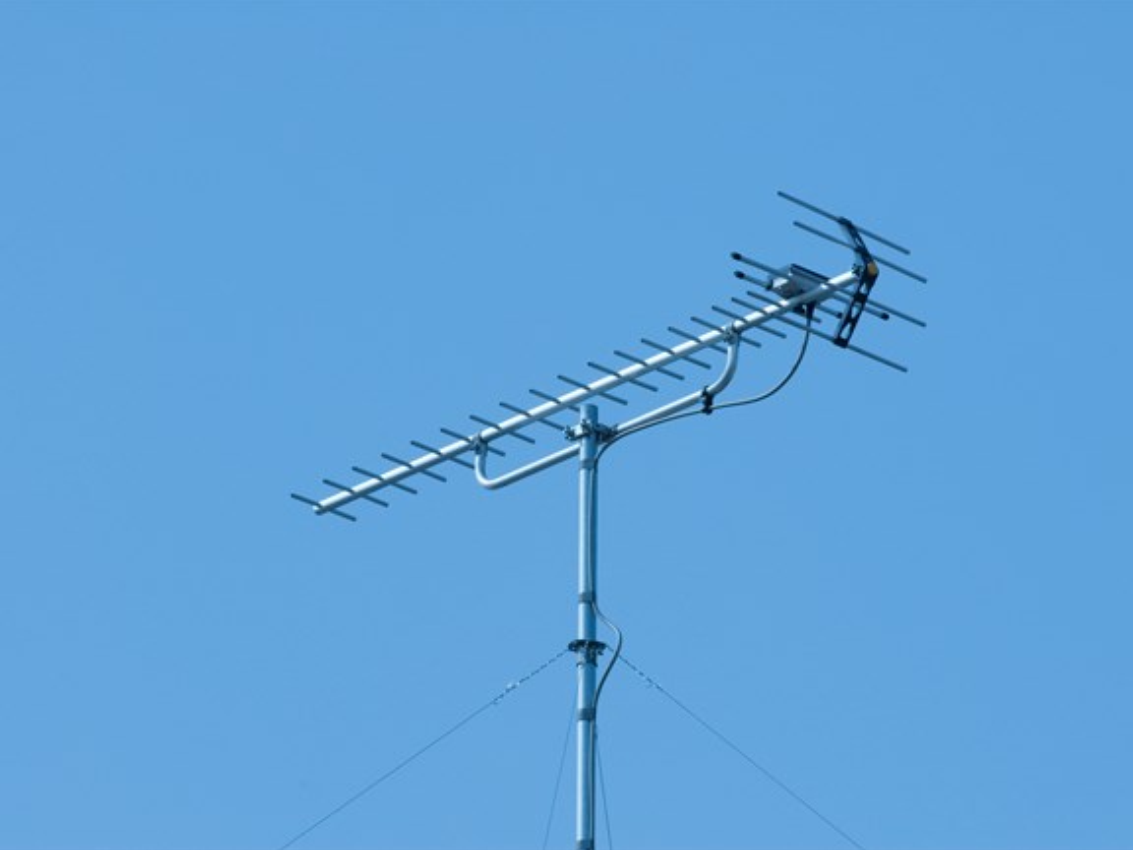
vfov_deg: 4.6
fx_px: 10670
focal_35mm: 326
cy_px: 424
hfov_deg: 6.1
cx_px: 608
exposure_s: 1/200
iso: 200
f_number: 16
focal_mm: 200
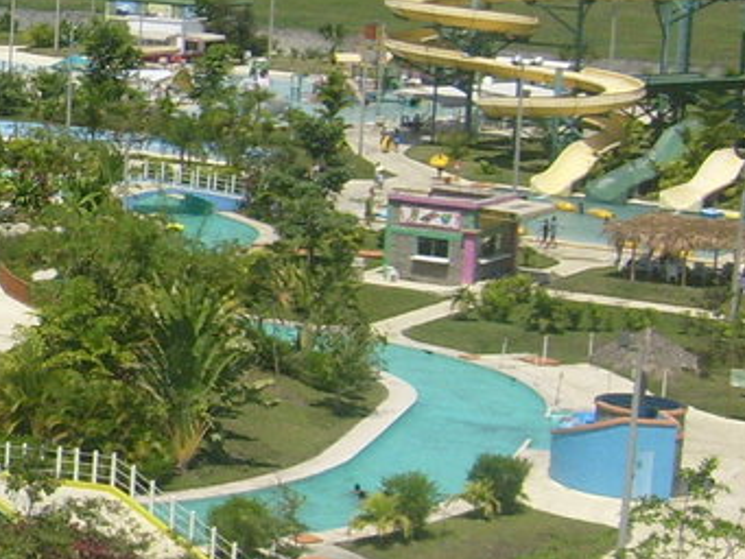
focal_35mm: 123
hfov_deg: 15.1
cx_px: -271
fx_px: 2648
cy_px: 166
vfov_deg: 12.0
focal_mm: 5.8
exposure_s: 1/500
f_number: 7.1
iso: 80
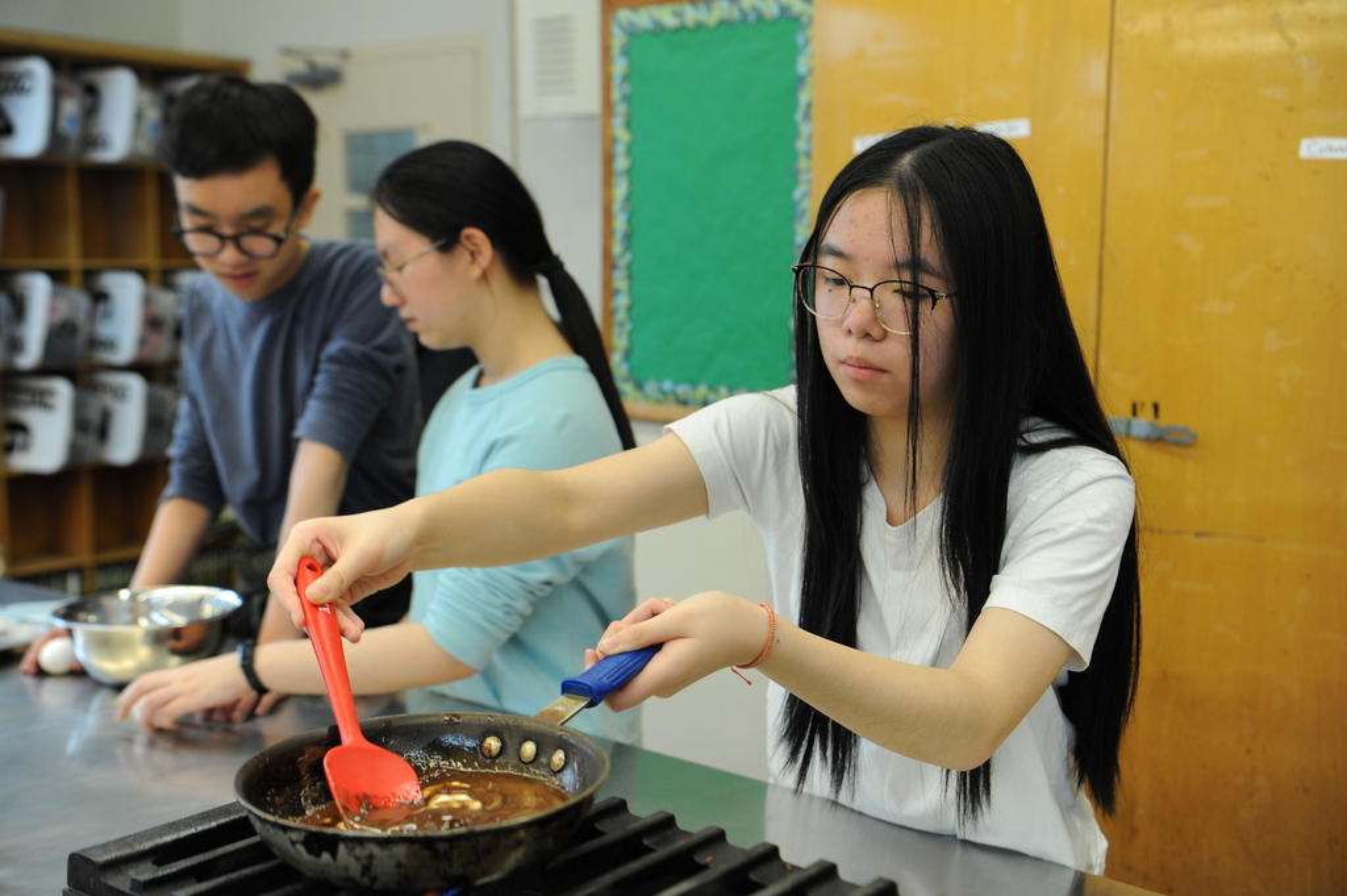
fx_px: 1645
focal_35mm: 44
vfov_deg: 30.5
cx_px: 674
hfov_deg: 44.5
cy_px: 448
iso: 1250
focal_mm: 44
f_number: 4.5
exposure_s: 1/125
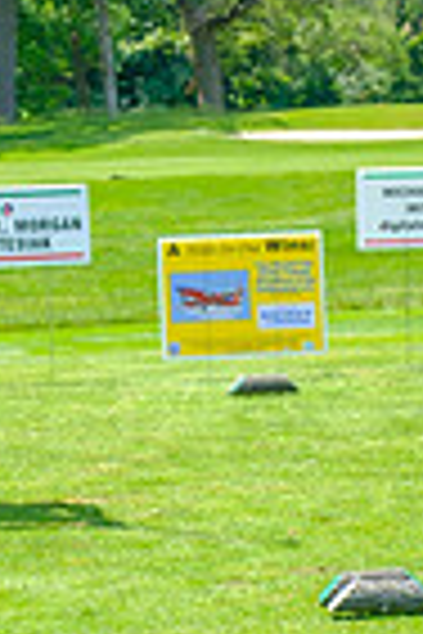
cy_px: 184
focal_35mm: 179
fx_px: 3155
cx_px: 99
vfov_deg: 11.5
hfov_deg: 7.7
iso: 200
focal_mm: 37.4
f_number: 5
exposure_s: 1/500
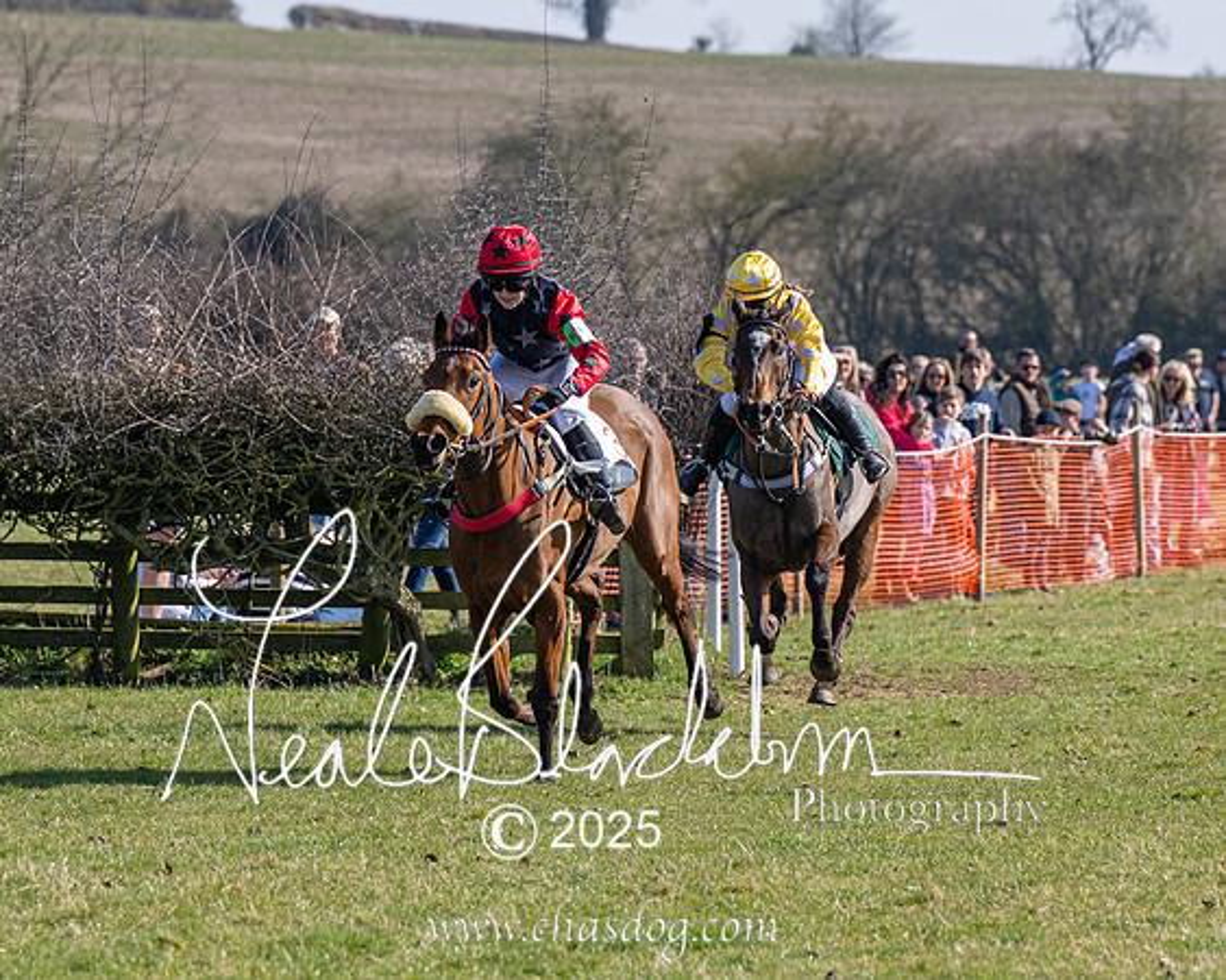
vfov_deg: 5.0
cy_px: 381
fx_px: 11248
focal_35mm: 310
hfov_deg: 6.2
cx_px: 509
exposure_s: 1/2000
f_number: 4
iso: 200
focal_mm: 125
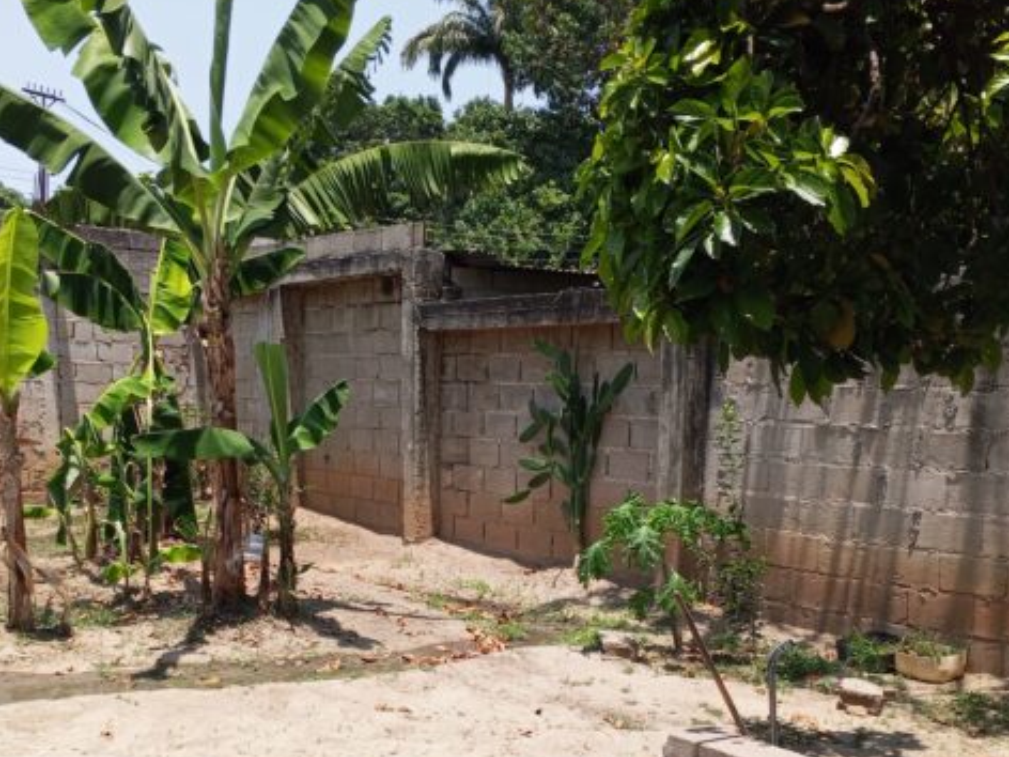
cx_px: 443
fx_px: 1137
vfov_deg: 35.9
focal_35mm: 39
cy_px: 575
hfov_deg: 47.8
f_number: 1.6
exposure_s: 1/555
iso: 100
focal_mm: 4.09
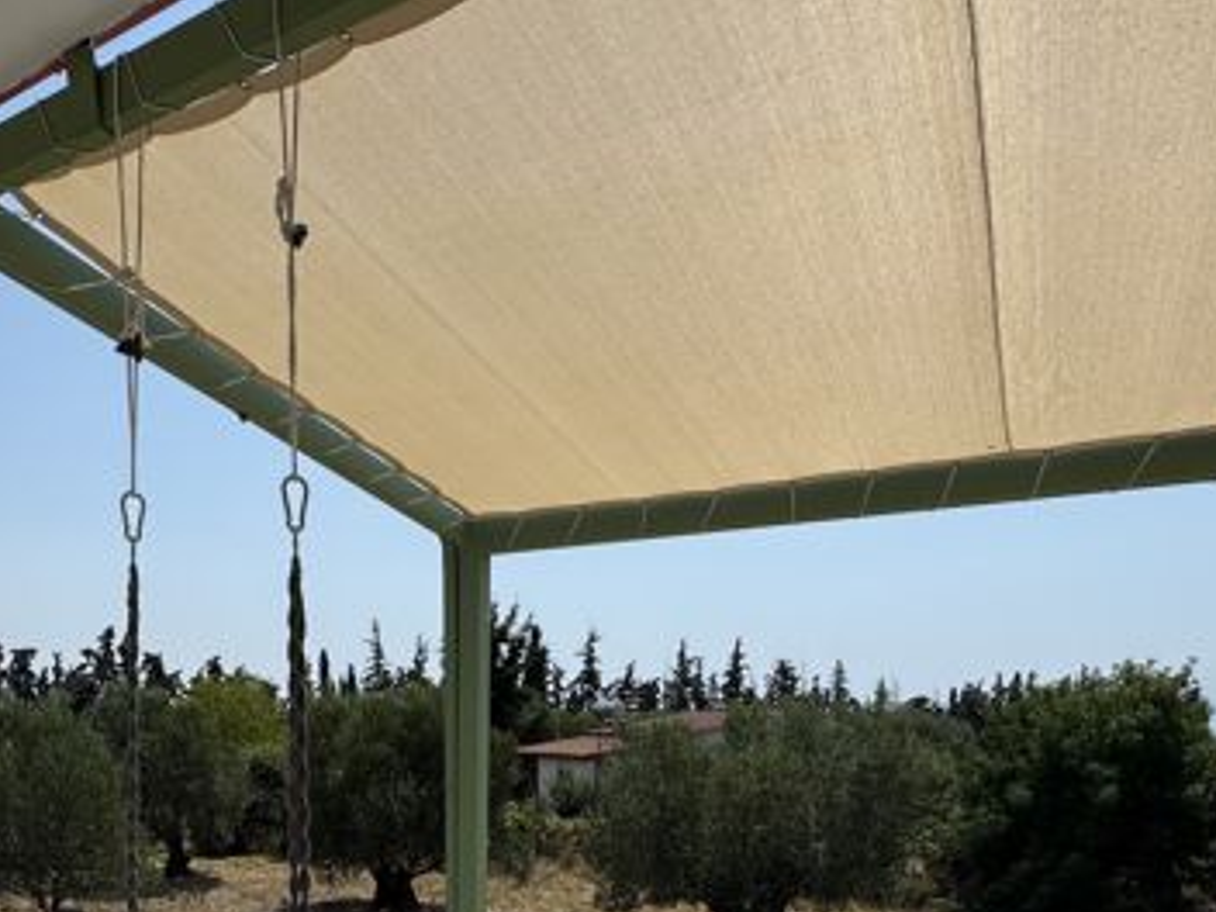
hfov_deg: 62.3
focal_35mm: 28
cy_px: 853
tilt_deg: -8.0
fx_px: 984
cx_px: 437
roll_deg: +0.0
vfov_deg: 44.4
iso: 50
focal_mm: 2.22
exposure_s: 1/3390
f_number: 2.2
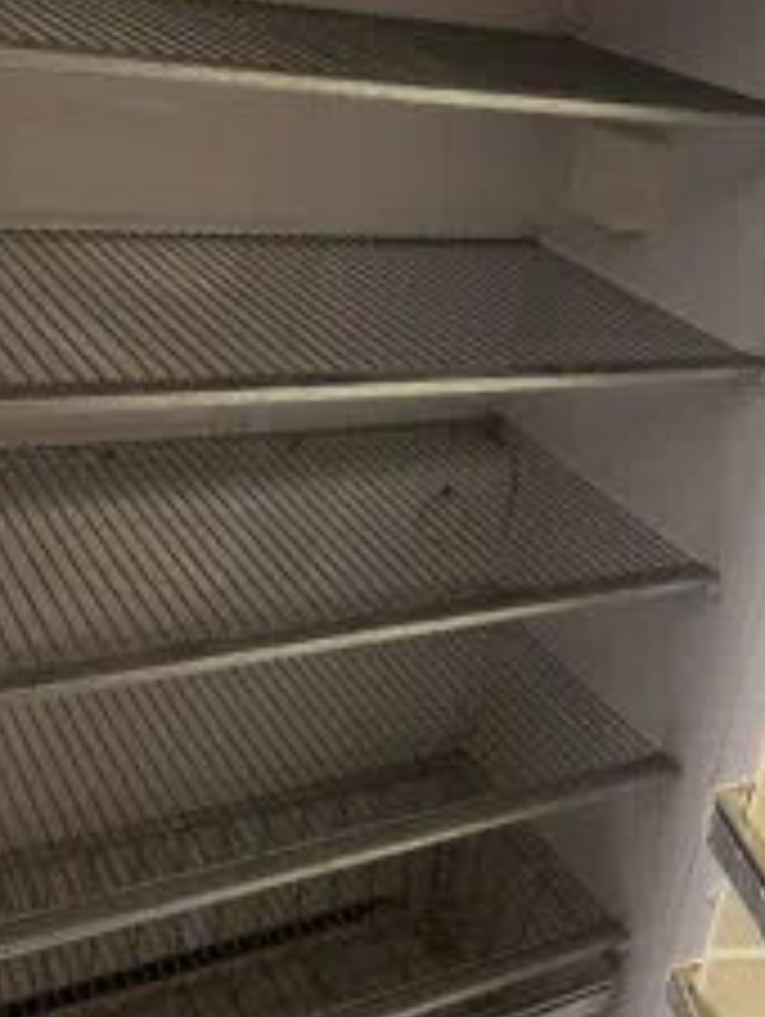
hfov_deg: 31.3
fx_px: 1353
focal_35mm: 46
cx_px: 513
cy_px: 441
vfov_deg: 41.1
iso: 250
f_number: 1.5
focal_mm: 5.7
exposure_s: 1/50
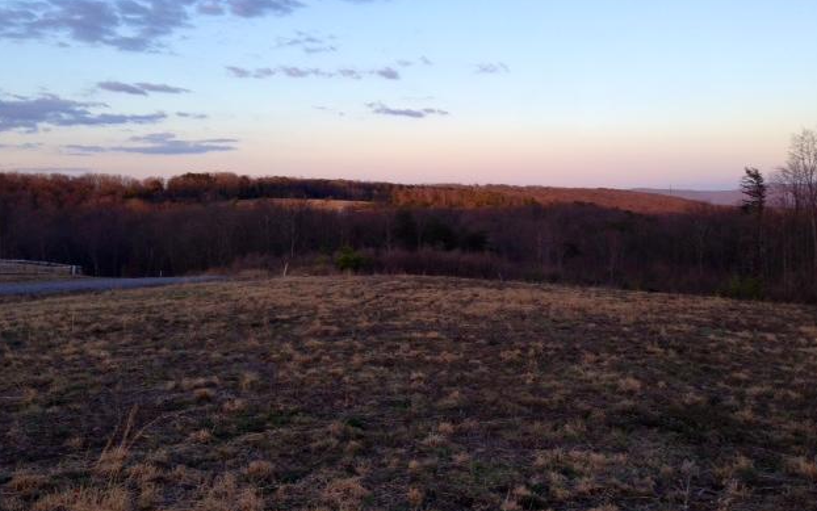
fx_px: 802
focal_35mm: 36
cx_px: 416
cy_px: 257
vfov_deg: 35.4
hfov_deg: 54.0
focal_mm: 4.12
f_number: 2.4
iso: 50
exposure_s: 1/162
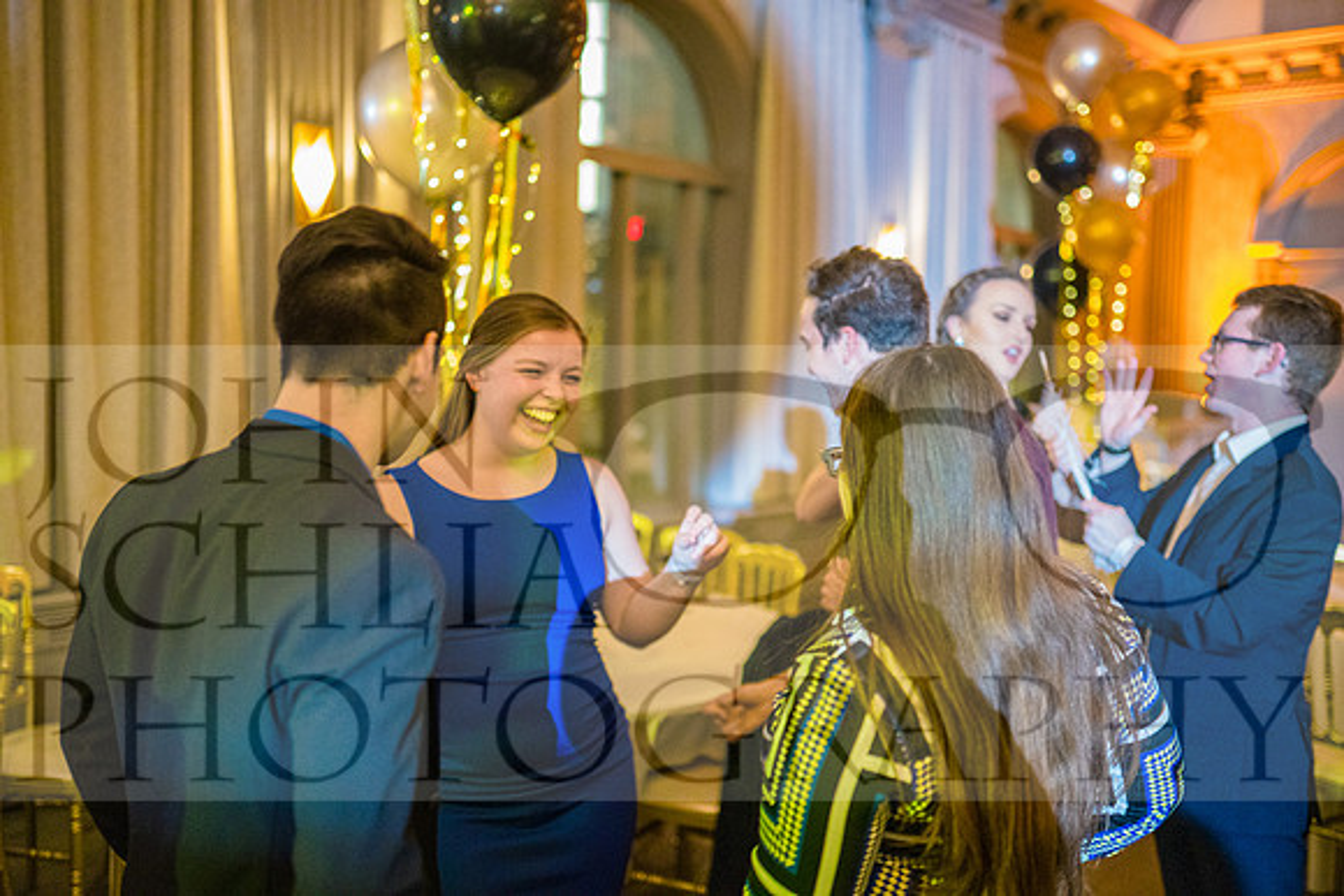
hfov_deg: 54.4
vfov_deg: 37.9
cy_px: 448
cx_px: 672
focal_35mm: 35
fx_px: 1307
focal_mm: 35
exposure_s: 1/50
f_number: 1.4
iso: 8000
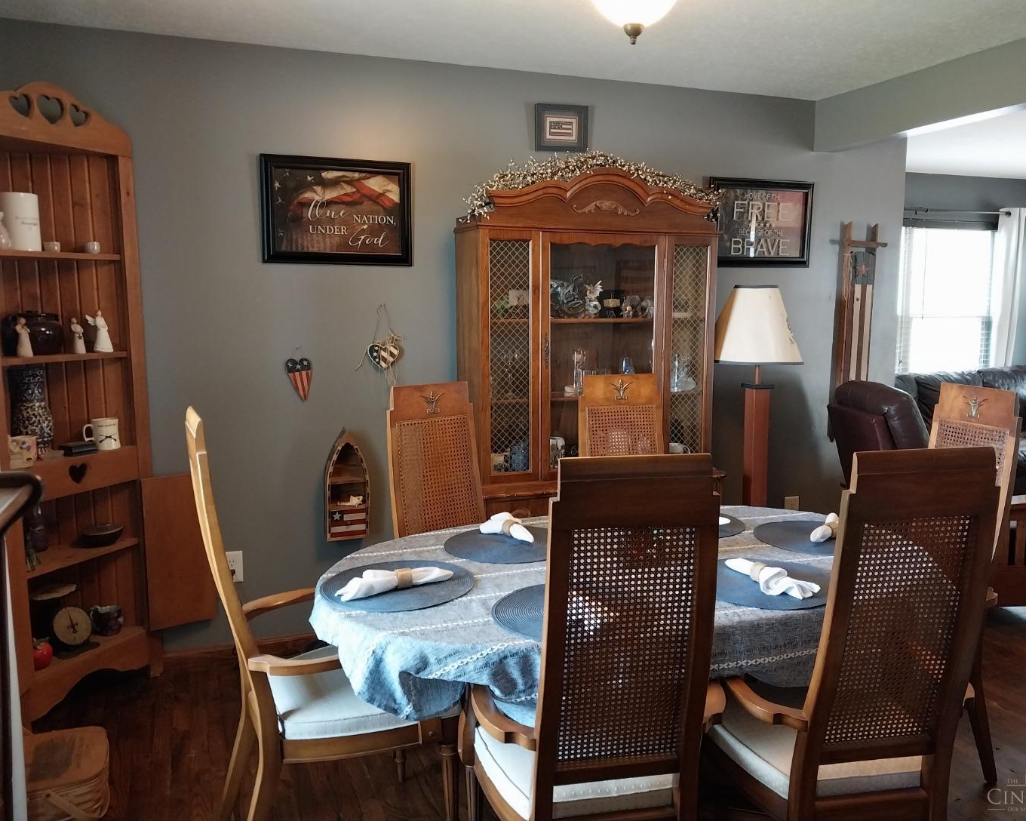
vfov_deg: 51.5
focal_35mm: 28
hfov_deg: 62.2
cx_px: 537
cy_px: 398
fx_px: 850
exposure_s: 1/40
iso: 400
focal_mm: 4
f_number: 1.8
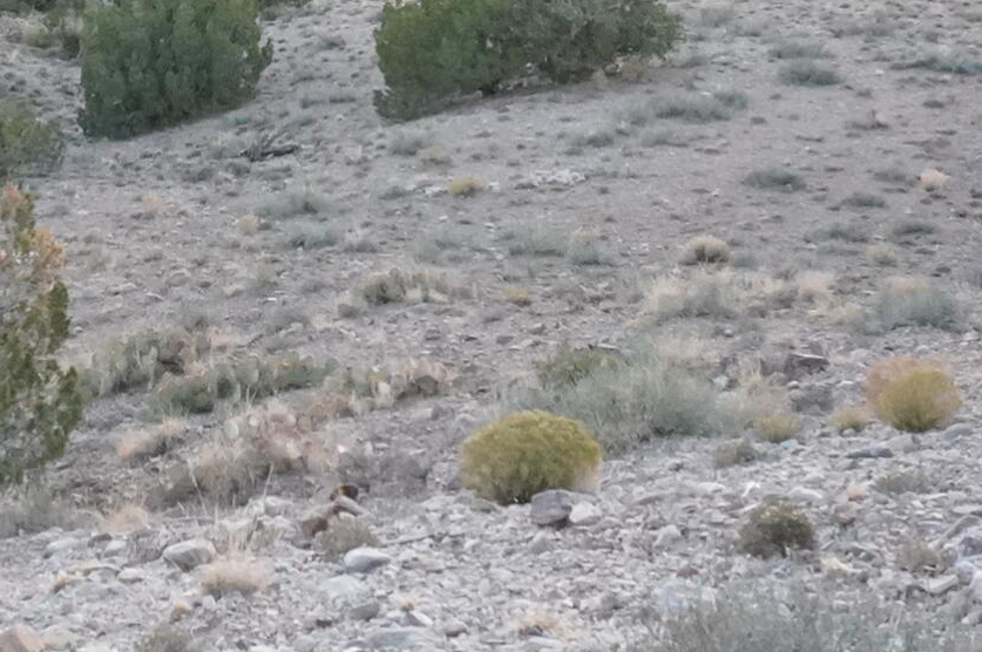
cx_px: 185
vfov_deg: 15.4
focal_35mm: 86
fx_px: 2343
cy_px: -81
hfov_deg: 23.3
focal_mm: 16
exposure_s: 1/320
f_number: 8
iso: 8000
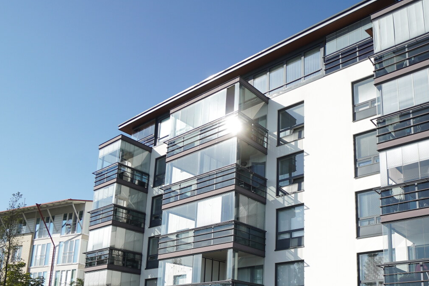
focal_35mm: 32
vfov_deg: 38.2
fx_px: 381
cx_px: 299
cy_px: 260
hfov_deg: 57.0
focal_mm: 10
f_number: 5.6
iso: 100
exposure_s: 1/500
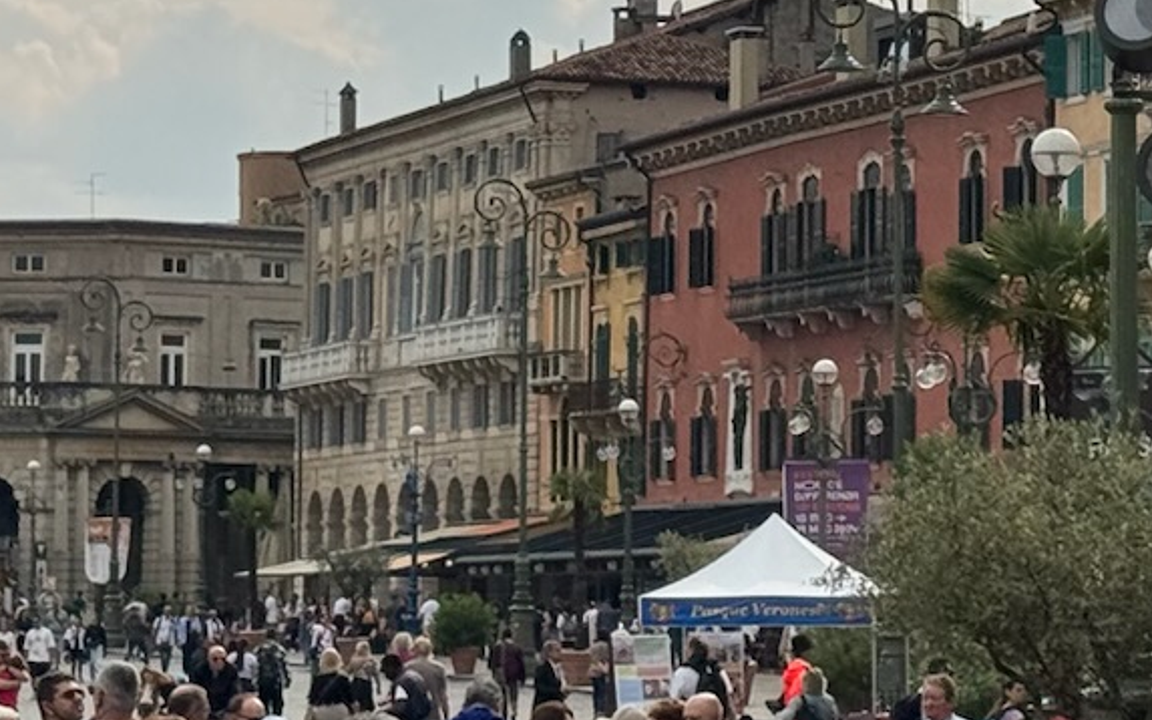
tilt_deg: +6.6
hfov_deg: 11.5
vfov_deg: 7.2
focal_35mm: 182
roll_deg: +0.0
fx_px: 5713
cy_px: 82
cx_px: 879
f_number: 1.78
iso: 64
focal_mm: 6.76
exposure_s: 1/6410
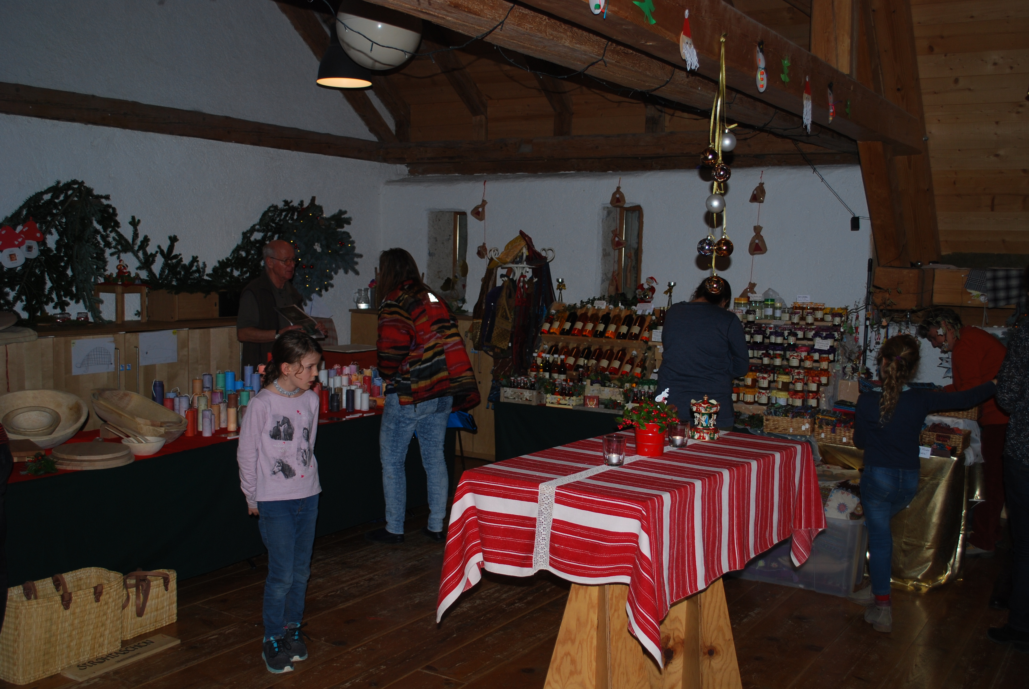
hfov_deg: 53.1
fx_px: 1030
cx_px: 514
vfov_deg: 37.0
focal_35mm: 36
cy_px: 344
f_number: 4.2
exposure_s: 1/125
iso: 160
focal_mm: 24
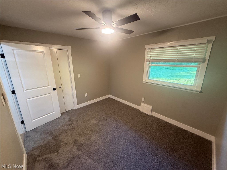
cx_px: 114
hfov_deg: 102.1
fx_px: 92
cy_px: 85
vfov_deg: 85.7
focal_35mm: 14
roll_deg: +0.3
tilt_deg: -14.4
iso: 400
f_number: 2.2
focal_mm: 2.22
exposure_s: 1/60
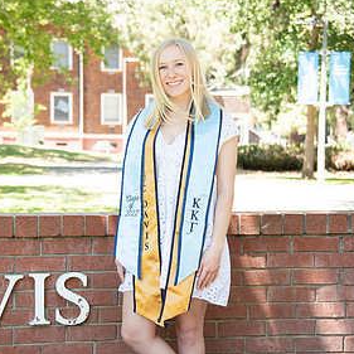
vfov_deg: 16.4
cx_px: 173
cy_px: 197
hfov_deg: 16.4
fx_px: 1226
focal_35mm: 106
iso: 640
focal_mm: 78
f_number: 5.6
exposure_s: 1/250
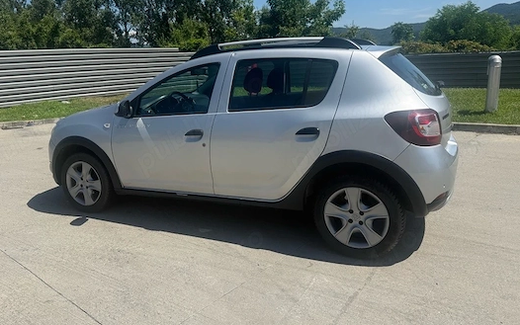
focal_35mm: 29
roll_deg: +3.6
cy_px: 128
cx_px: 239
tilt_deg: -9.3
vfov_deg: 42.9
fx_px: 411
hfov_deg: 64.5
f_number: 1.78
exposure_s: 1/6173
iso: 100
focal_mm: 6.76
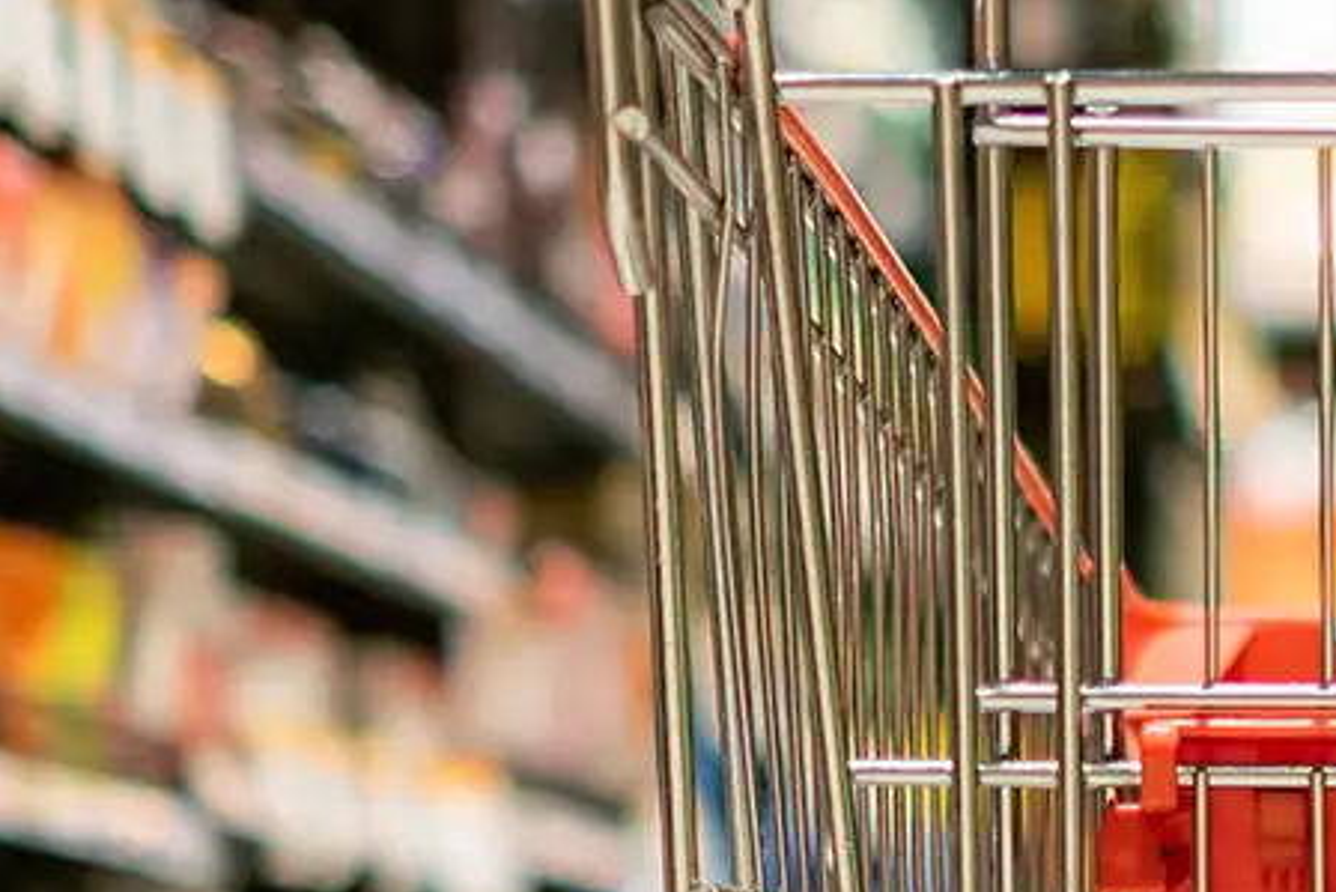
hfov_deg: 8.9
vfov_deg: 6.1
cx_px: 1762
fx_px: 8426
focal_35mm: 227
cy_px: 665
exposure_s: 1/125
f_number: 1.4
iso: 500
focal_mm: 35
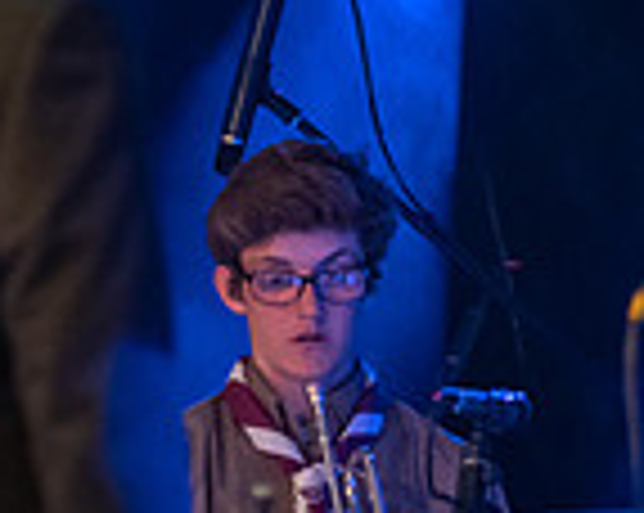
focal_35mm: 634
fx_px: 12068
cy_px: 257
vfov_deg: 2.4
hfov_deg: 3.1
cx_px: 871
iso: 2000
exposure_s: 1/125
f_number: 3.2
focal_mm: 130
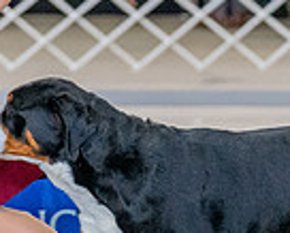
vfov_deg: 2.5
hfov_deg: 3.1
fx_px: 5403
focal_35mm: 629
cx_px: 95
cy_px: 17
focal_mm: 135
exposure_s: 1/400
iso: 6400
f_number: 3.5
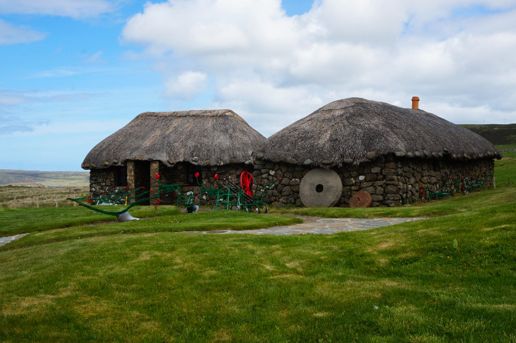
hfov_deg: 49.6
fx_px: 559
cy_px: 172
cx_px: 258
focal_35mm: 39
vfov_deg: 34.2
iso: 100
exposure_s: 1/80
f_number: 14
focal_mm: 26
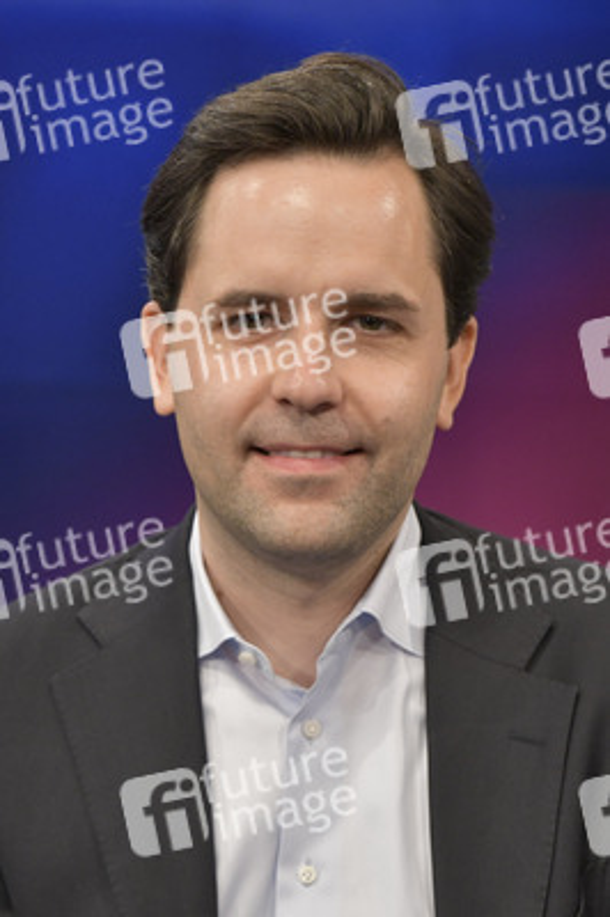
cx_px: 305
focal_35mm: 70
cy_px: 458
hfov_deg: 19.4
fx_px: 1782
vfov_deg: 28.9
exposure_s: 1/200
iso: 2500
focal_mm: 70
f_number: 6.3
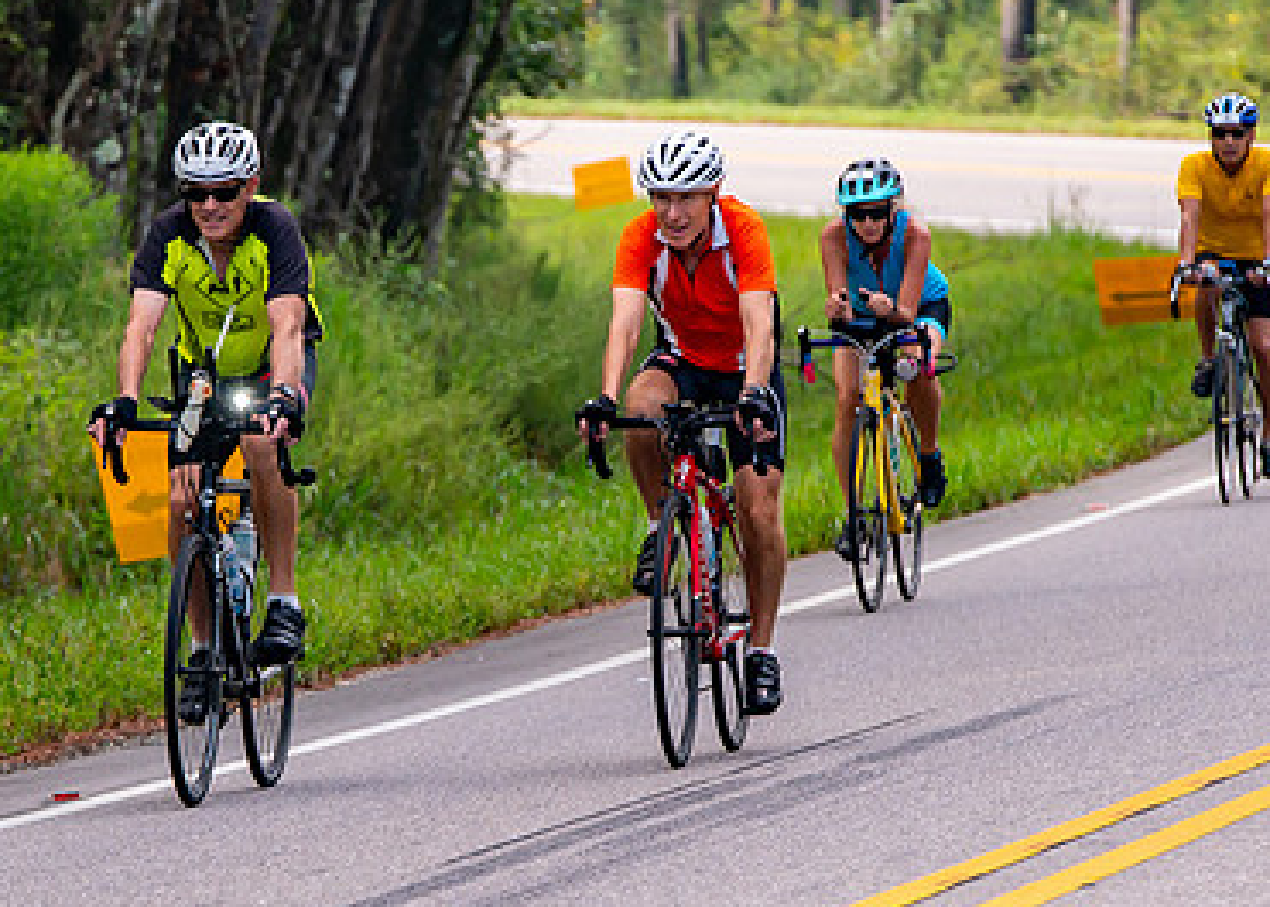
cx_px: 399
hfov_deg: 4.4
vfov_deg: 3.1
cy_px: 735
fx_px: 16592
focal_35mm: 460
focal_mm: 200
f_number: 5.6
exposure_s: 1/250
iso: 500
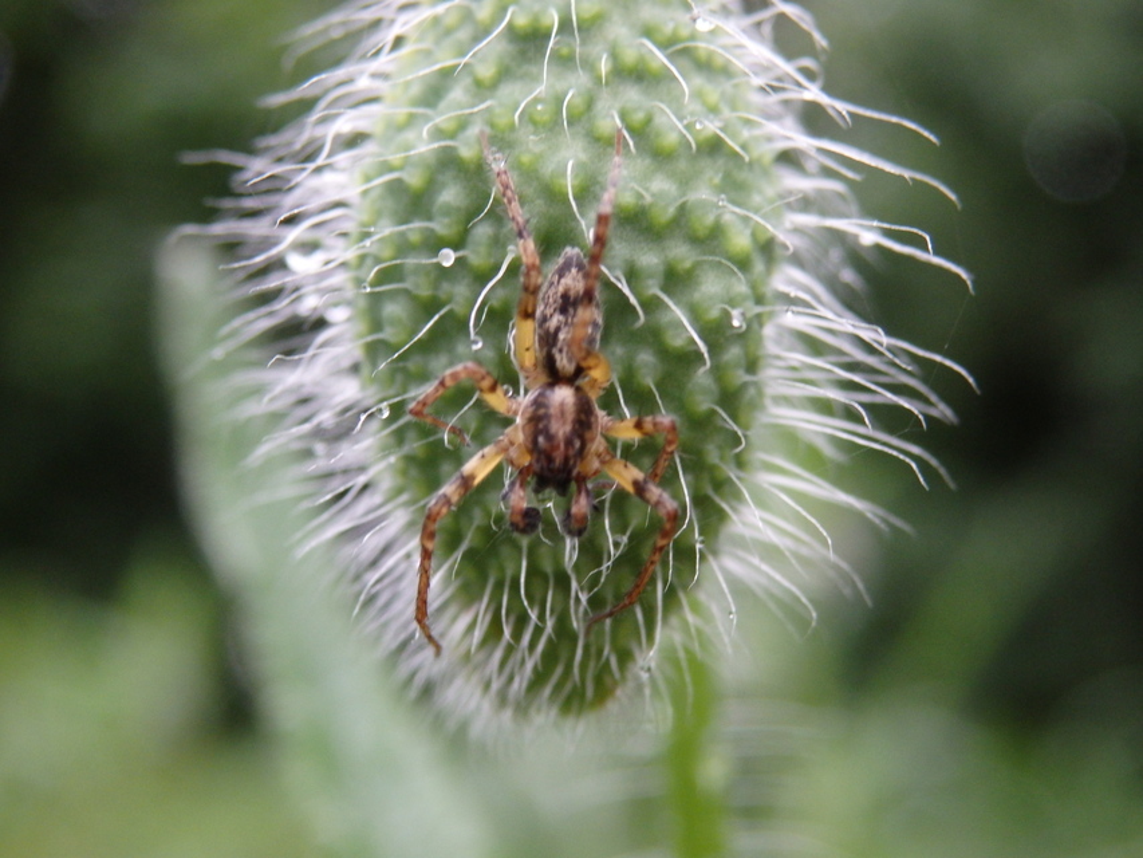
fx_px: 2180
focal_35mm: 66
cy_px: 429
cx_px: 572
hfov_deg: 29.4
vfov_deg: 22.3
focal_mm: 11.9
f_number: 4.4
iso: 500
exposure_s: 1/100
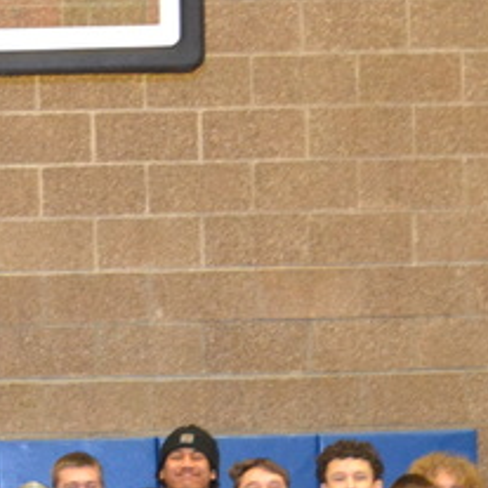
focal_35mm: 216
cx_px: -130
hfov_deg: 8.0
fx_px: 3446
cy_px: 633
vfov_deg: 8.0
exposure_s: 1/60
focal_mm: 35
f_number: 5
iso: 2800
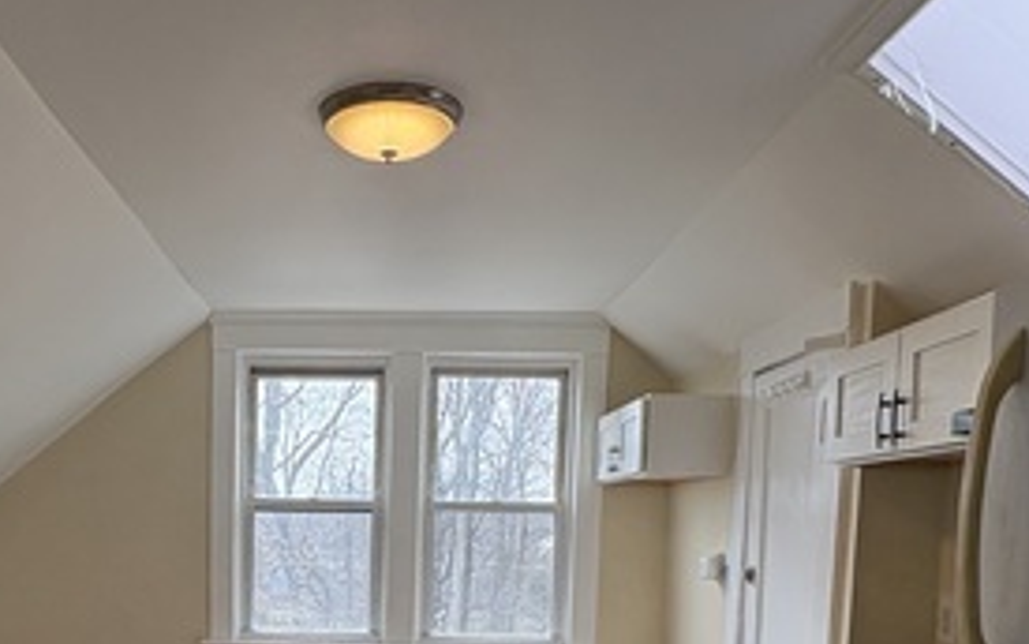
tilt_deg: -5.0
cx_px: 316
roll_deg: -0.7
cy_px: 625
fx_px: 1010
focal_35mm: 36
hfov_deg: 52.6
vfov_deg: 32.8
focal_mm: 2.22
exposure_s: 1/308
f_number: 2.2
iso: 64
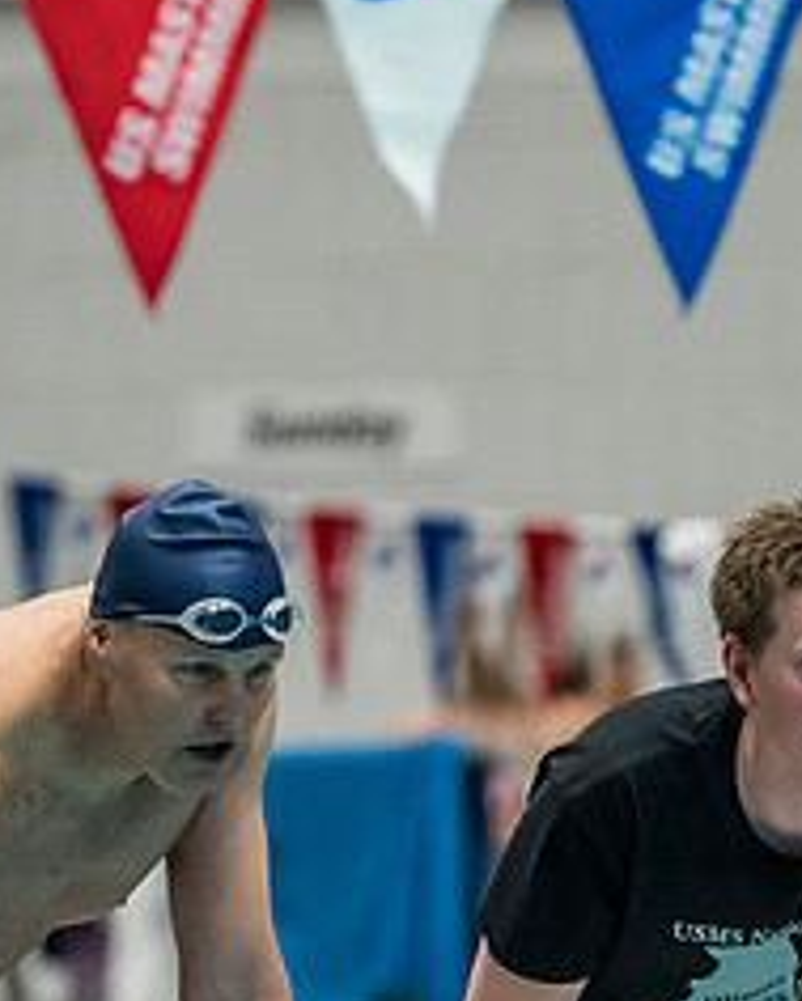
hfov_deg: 1.6
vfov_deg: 2.0
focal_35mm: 960
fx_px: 28465
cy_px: 859
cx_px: 768
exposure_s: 1/1000
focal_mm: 200
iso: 3200
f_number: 2.8
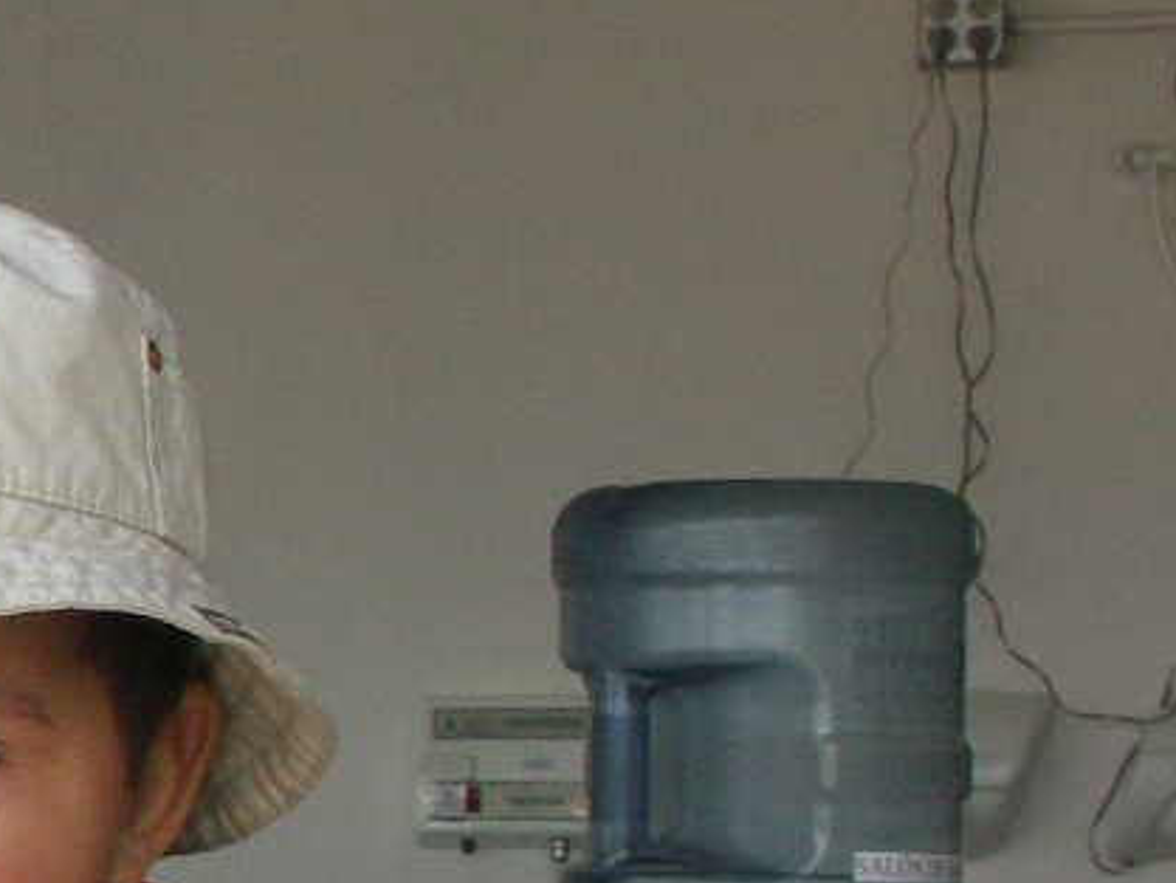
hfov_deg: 10.1
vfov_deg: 8.0
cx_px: -987
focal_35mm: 184
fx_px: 6253
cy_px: 872
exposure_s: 1/200
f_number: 6.3
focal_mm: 12.4
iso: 200
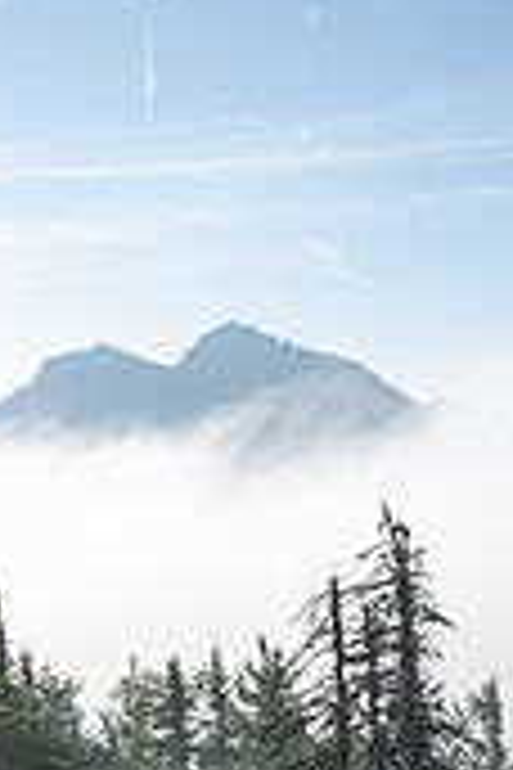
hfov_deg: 17.0
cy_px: 811
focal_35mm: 79
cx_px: 472
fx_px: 1688
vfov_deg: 24.3
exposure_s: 1/320
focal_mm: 30
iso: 400
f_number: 13
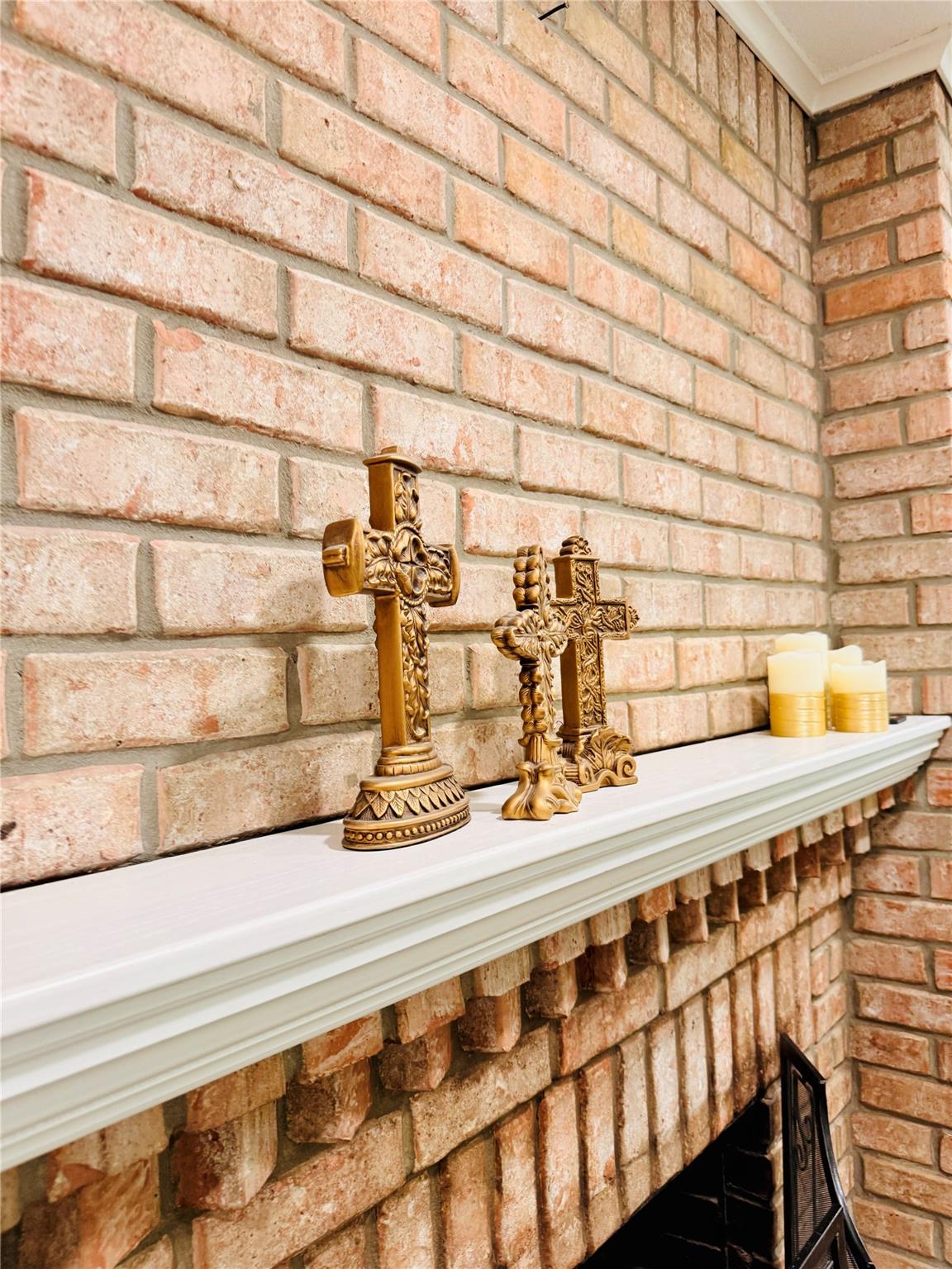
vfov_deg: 71.6
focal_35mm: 24
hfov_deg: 56.8
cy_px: 634
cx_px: 476
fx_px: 880
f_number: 1.78
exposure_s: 1/60
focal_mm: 6.76
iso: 160
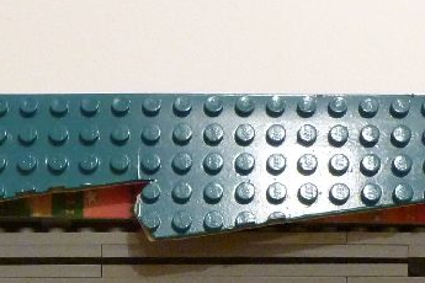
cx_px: 33
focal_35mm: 108
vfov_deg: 11.7
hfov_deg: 18.6
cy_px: 523
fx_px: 1275
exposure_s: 1/20
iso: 400
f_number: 3.3
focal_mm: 5
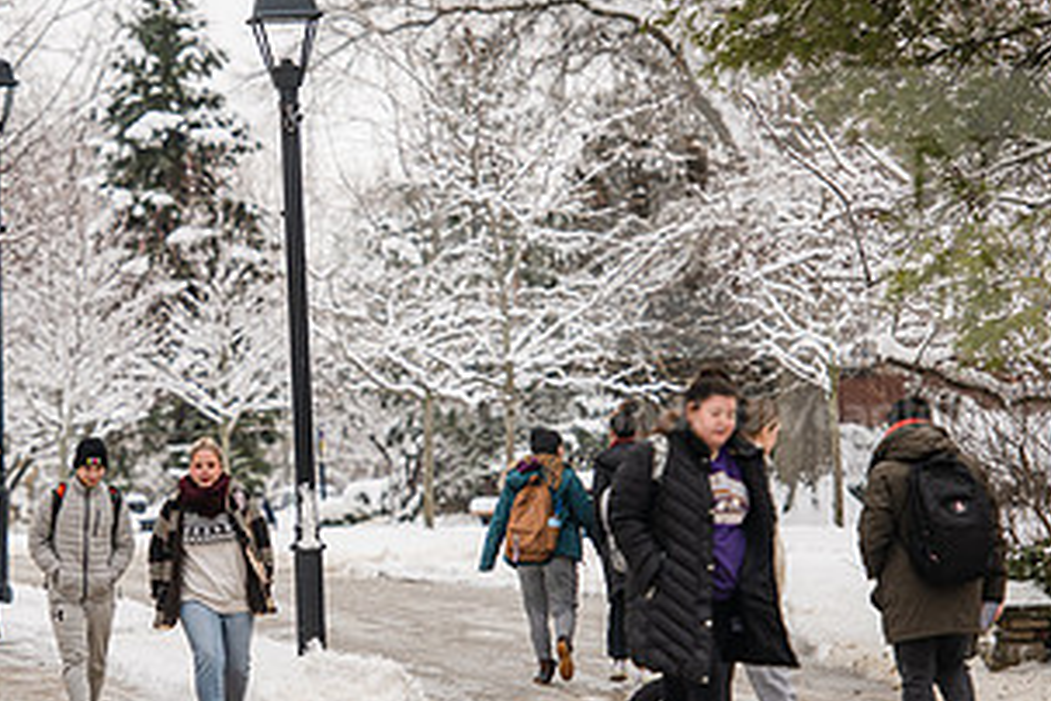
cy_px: 488
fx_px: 8378
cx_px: 215
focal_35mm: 287
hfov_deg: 7.2
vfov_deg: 4.8
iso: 160
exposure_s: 1/500
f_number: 3.5
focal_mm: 150
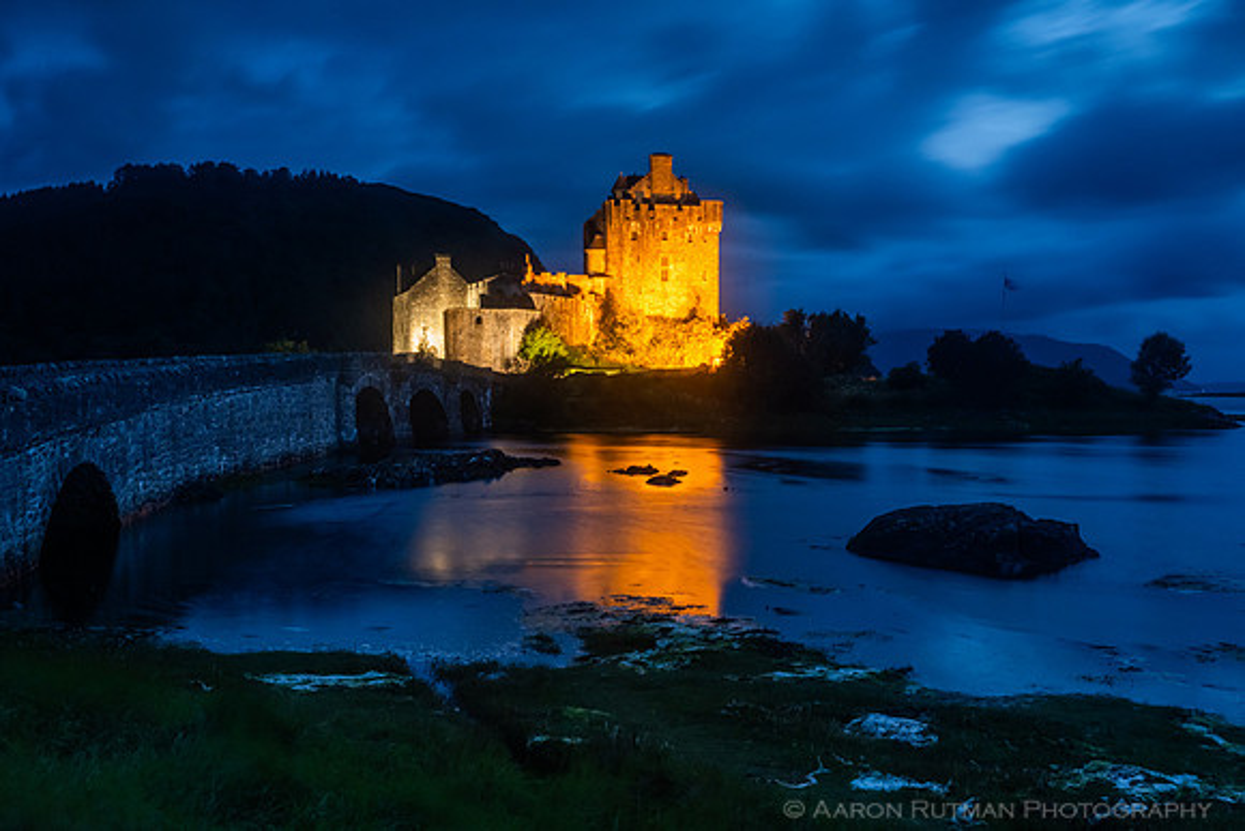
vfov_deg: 37.9
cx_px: 622
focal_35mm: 35
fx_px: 1211
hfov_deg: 54.4
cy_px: 416
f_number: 22
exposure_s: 15
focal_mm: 35
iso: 1250
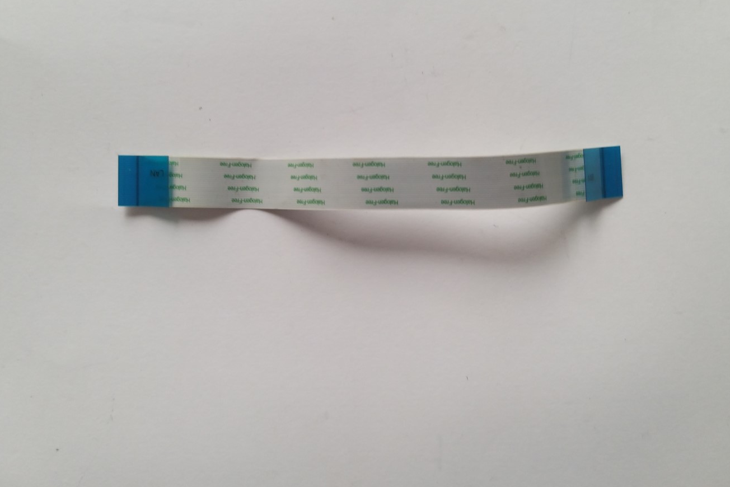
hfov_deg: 60.3
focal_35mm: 31
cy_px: 200
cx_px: 353
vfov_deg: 42.2
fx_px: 629
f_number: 1.7
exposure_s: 1/60
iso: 80
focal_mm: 3.93
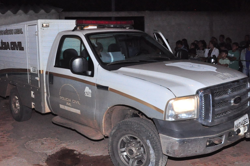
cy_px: 71
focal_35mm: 38
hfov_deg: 50.0
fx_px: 264
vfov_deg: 34.9
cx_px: 88
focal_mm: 18
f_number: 8
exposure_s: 1/200
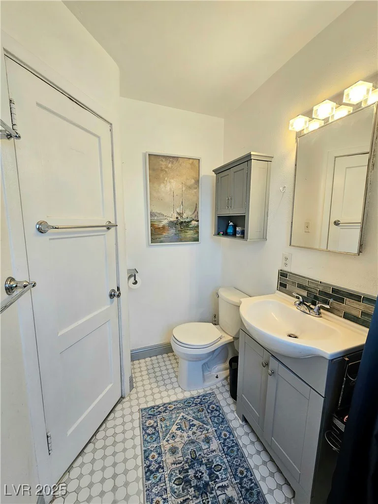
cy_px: 252
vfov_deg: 106.2
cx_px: 189
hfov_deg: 89.9
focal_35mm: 13
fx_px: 189
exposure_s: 1/60.2
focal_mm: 2.2
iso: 100
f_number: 2.2
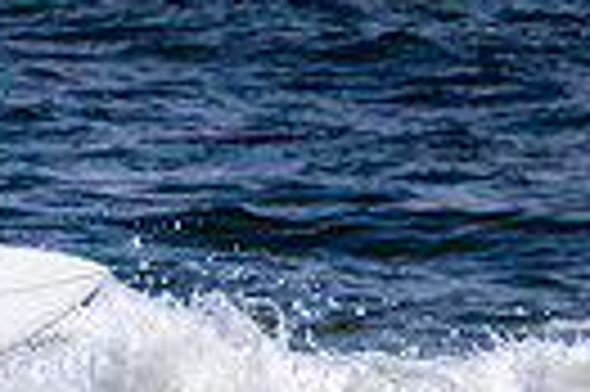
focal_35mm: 3539
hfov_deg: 0.6
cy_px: 340
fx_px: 57928
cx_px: -554
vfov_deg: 0.4
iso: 500
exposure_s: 1/2000
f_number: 11
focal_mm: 800
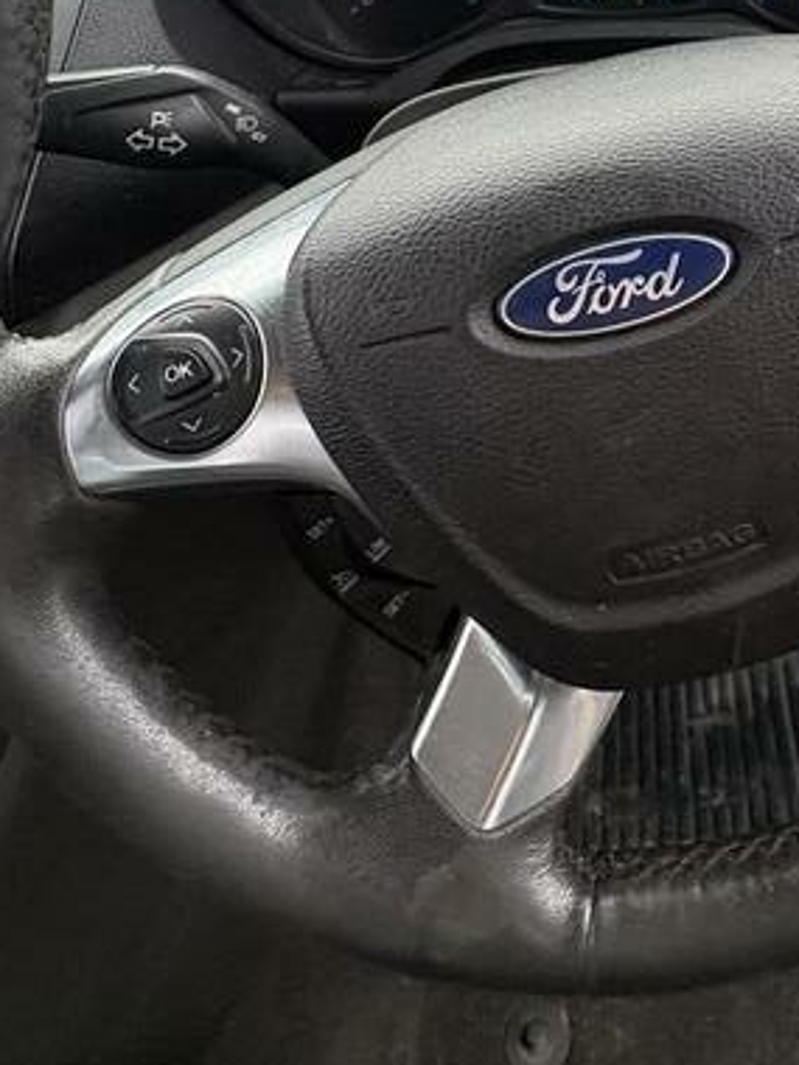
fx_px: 1016
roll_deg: -2.5
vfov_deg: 51.3
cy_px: 188
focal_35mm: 33
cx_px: 662
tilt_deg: -29.0
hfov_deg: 40.8
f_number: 2.2
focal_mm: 2.22
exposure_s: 1/133
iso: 125
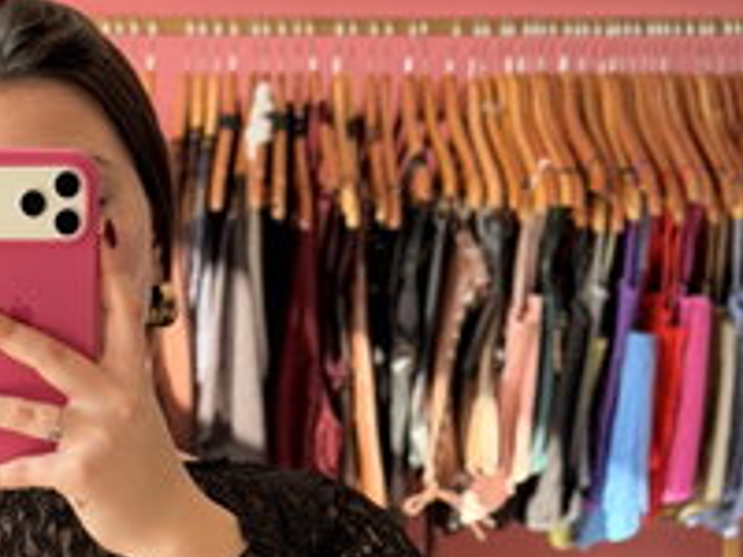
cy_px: 733
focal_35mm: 128
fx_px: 2747
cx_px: 71
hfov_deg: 15.2
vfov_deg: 11.3
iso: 80
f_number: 1.78
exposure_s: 1/179
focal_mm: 6.76
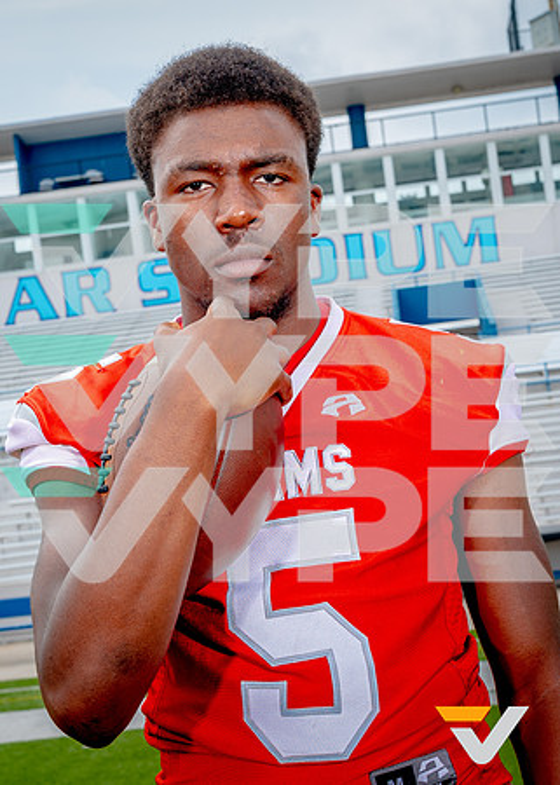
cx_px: 302
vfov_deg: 30.5
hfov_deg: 22.0
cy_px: 392
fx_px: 1438
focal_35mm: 65
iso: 100
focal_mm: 44
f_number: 8
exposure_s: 1/125
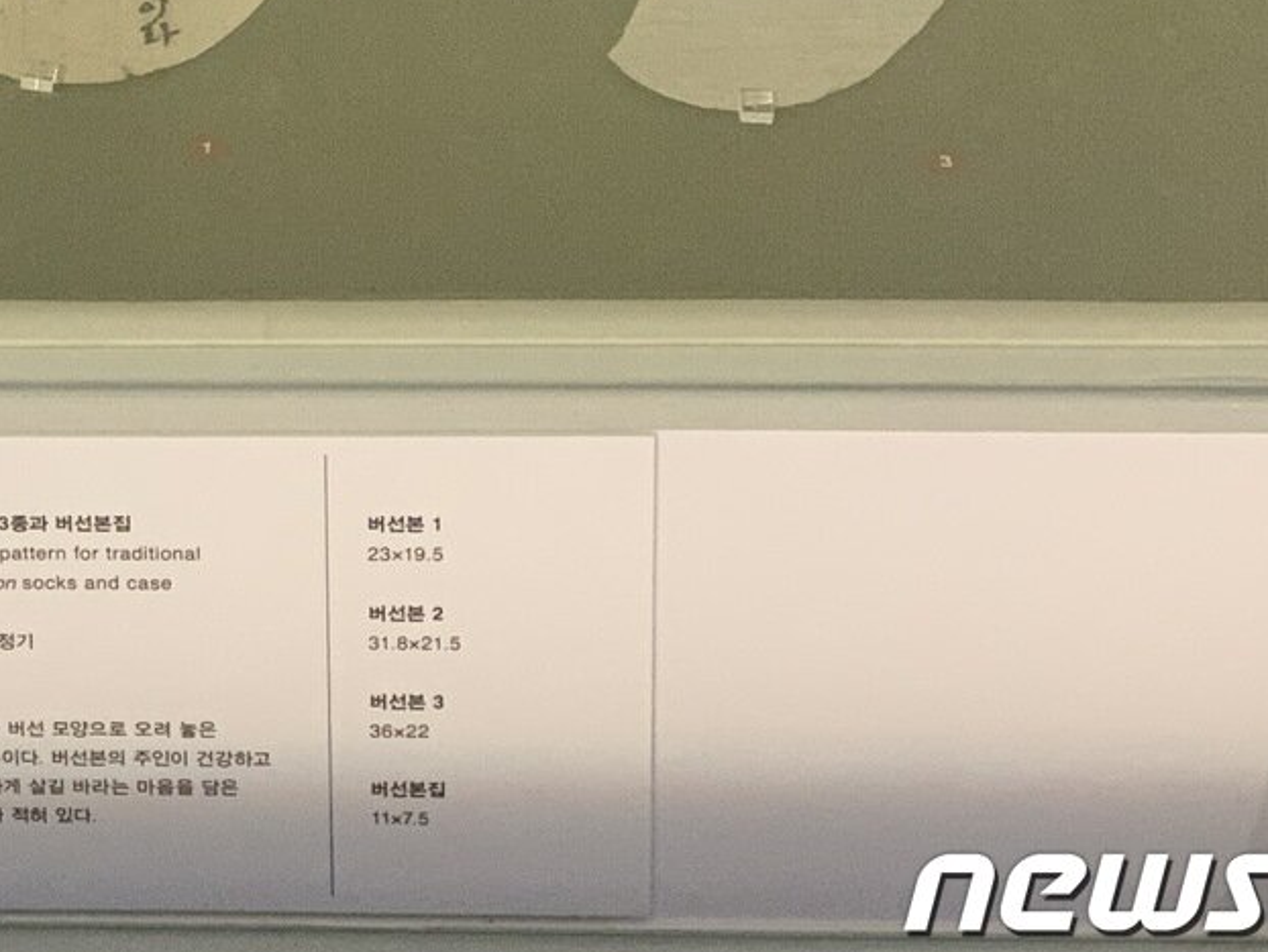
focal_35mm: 117
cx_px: 73
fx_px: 4287
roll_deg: +0.3
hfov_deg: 16.6
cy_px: -67
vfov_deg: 12.5
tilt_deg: -19.2
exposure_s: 1/53
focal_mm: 6
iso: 500
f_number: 2.4
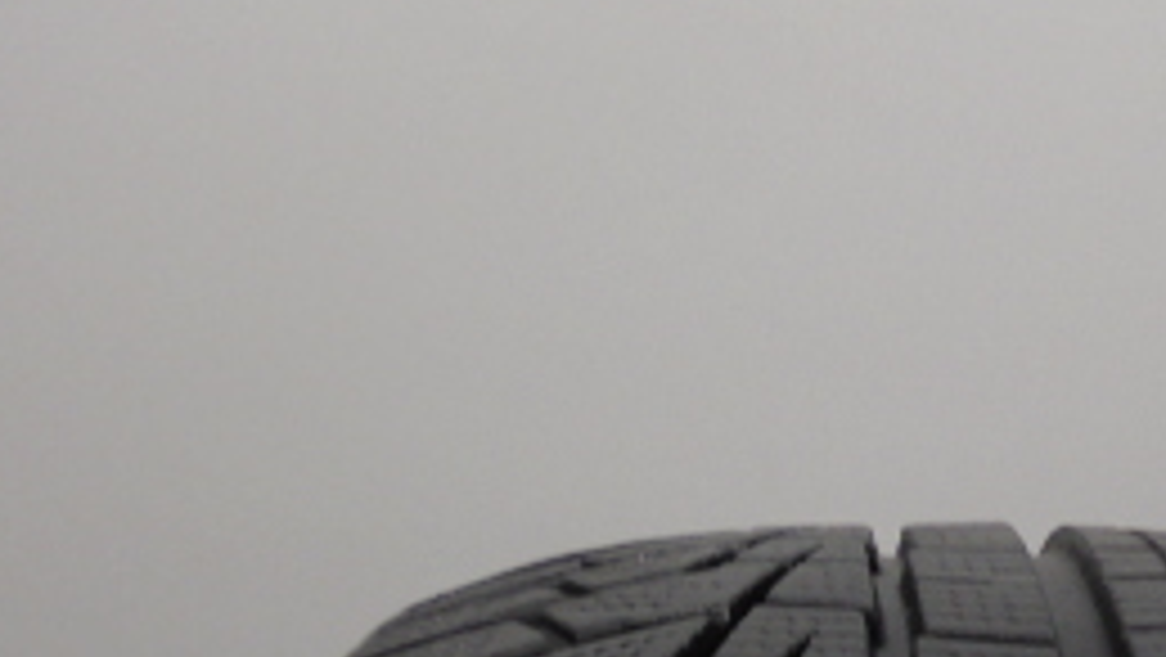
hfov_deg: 29.8
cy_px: 549
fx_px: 2165
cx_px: 833
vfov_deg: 17.1
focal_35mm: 70
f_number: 3.5
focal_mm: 4.6
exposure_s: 1/40
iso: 100
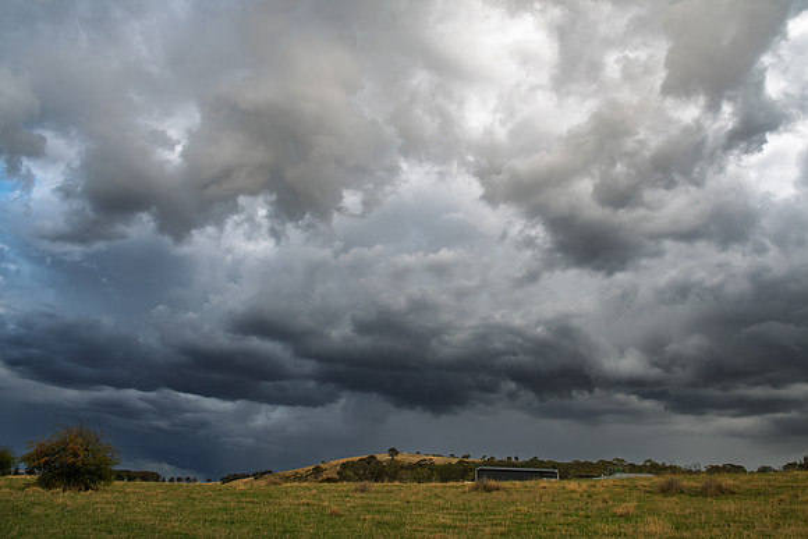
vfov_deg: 53.2
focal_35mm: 24
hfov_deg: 73.7
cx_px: 404
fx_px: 539
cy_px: 270
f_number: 9
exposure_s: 1/160
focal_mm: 16
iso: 200
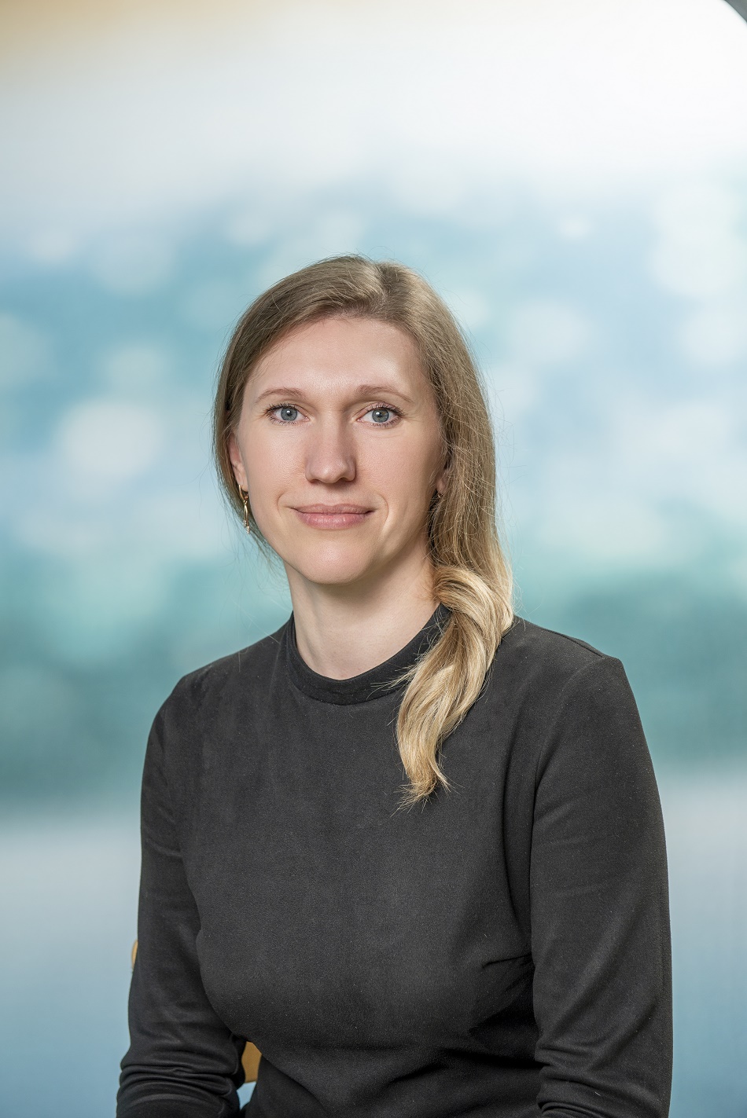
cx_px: 374
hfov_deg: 21.9
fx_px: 1928
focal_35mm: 62
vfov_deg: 32.4
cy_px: 559
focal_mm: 62
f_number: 4.5
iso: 400
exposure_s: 1/125
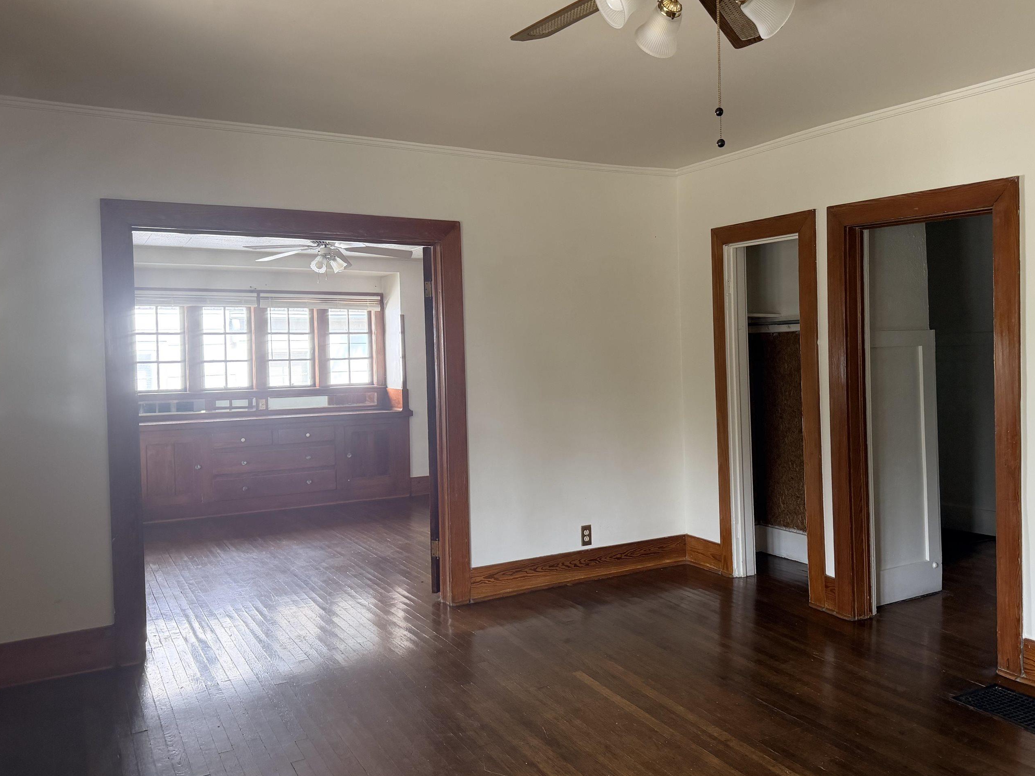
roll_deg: +2.7
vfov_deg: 48.2
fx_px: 867
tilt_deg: +0.5
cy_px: 363
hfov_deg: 61.5
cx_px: 581
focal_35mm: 29
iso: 200
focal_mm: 6.76
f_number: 1.78
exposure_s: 1/89
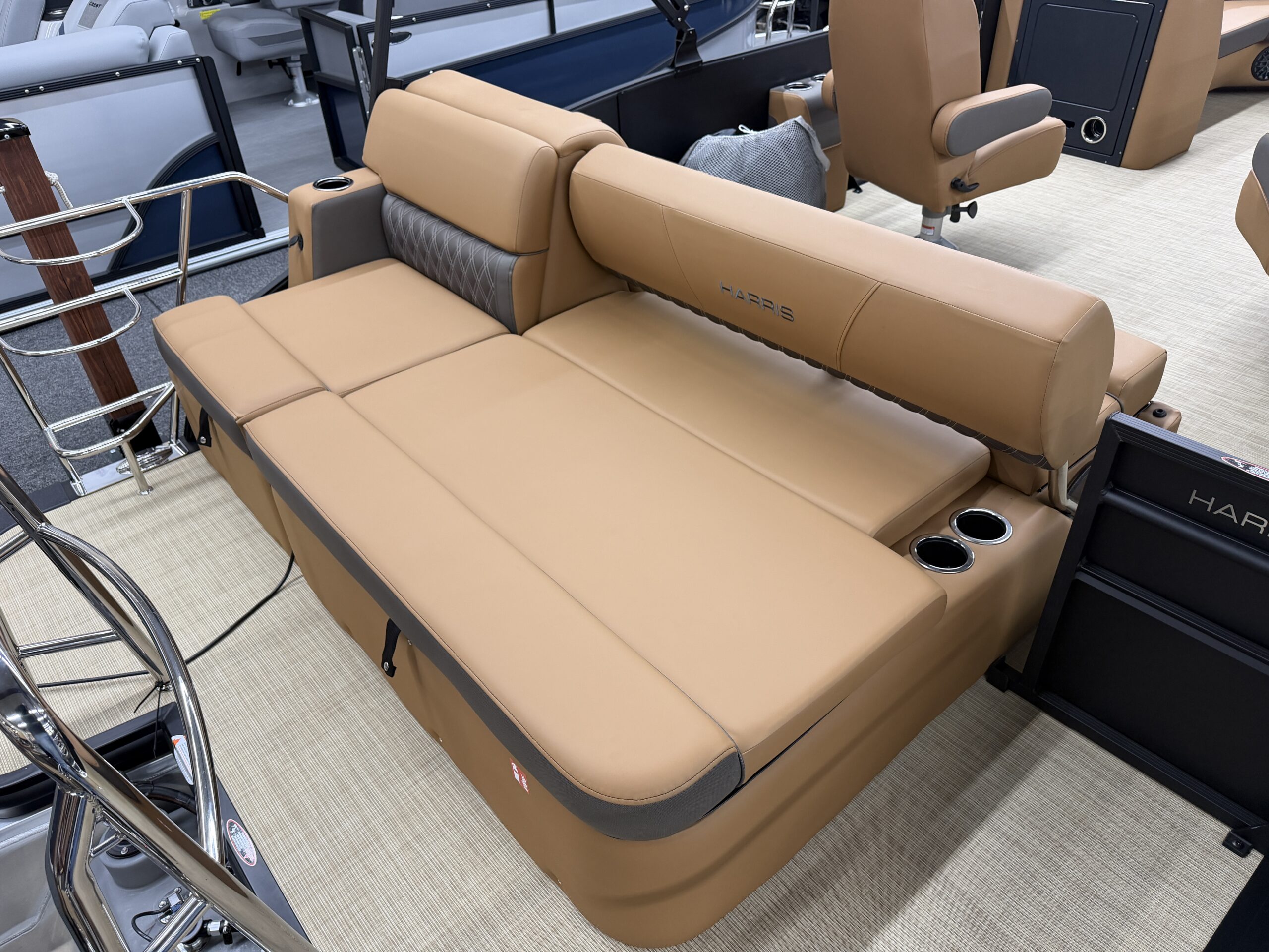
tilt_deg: -36.0
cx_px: 634
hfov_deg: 71.6
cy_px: 476
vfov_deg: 56.8
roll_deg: +2.8
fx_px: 880
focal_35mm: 24
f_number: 1.78
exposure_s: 1/60
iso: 200
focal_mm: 6.76
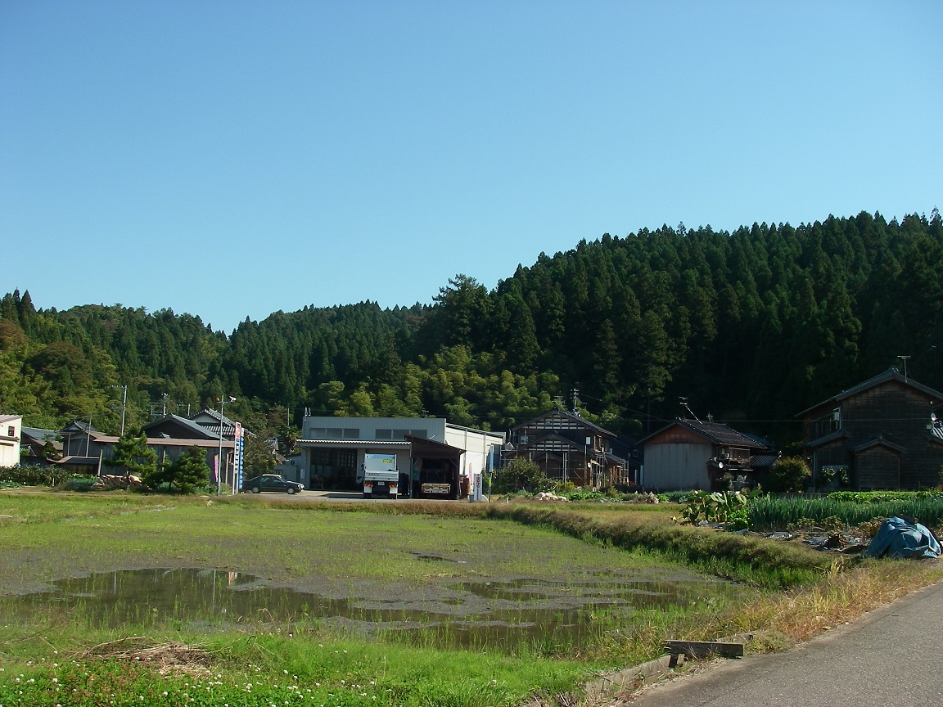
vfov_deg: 37.7
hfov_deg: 49.0
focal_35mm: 38
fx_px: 1035
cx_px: 472
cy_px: 354
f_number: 6.6
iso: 64
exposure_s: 1/160
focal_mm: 6.3
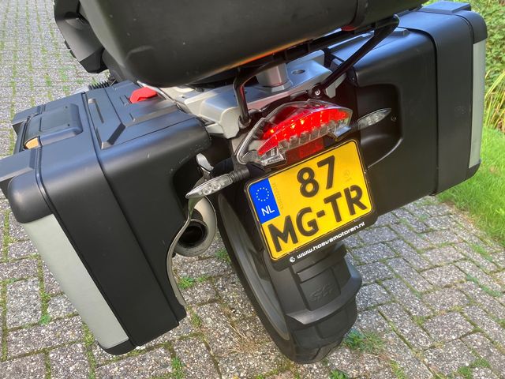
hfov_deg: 63.4
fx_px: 408
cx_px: 252
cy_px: 190
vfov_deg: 49.7
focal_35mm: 28
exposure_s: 1/121
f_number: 1.8
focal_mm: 3.99
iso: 40
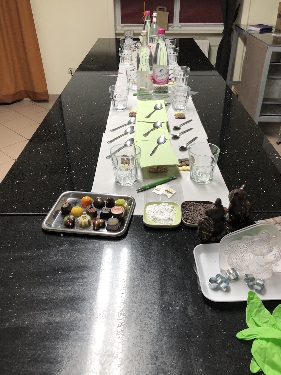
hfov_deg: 45.4
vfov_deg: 58.4
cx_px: 151
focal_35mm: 31
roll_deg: -1.6
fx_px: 336
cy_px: 184
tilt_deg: -32.2
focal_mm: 4
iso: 40
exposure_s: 1/33
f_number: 1.8
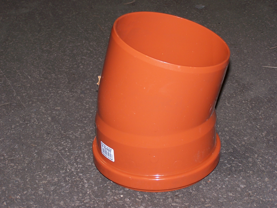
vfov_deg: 15.7
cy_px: 104
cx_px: 138
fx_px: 752
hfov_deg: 20.9
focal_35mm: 94
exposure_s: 1/90
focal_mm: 15.6
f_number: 3.2
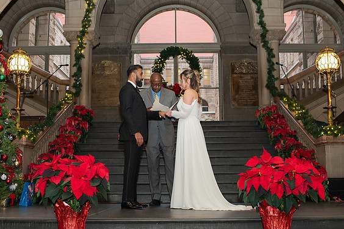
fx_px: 411
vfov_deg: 31.1
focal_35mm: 43
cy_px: 136
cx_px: 174
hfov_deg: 45.5
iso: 1000
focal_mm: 35
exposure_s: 1/200
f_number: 3.5
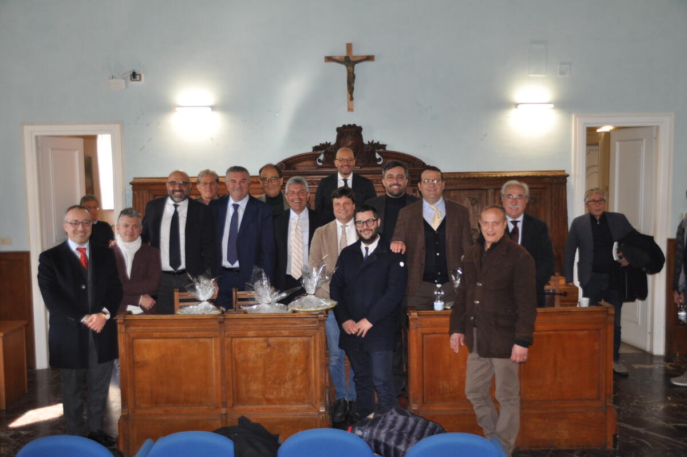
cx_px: 344
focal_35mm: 38
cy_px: 228
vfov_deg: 35.4
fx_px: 715
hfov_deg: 51.3
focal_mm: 25
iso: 500
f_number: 4
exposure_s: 1/125
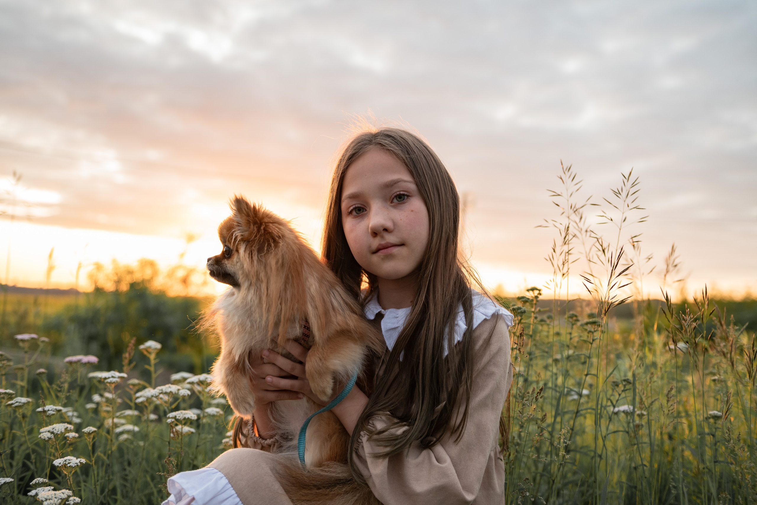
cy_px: 252
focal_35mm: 36
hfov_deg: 53.1
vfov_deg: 36.9
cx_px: 378
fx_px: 757
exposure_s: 1/250
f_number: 2.8
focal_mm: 36
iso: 250
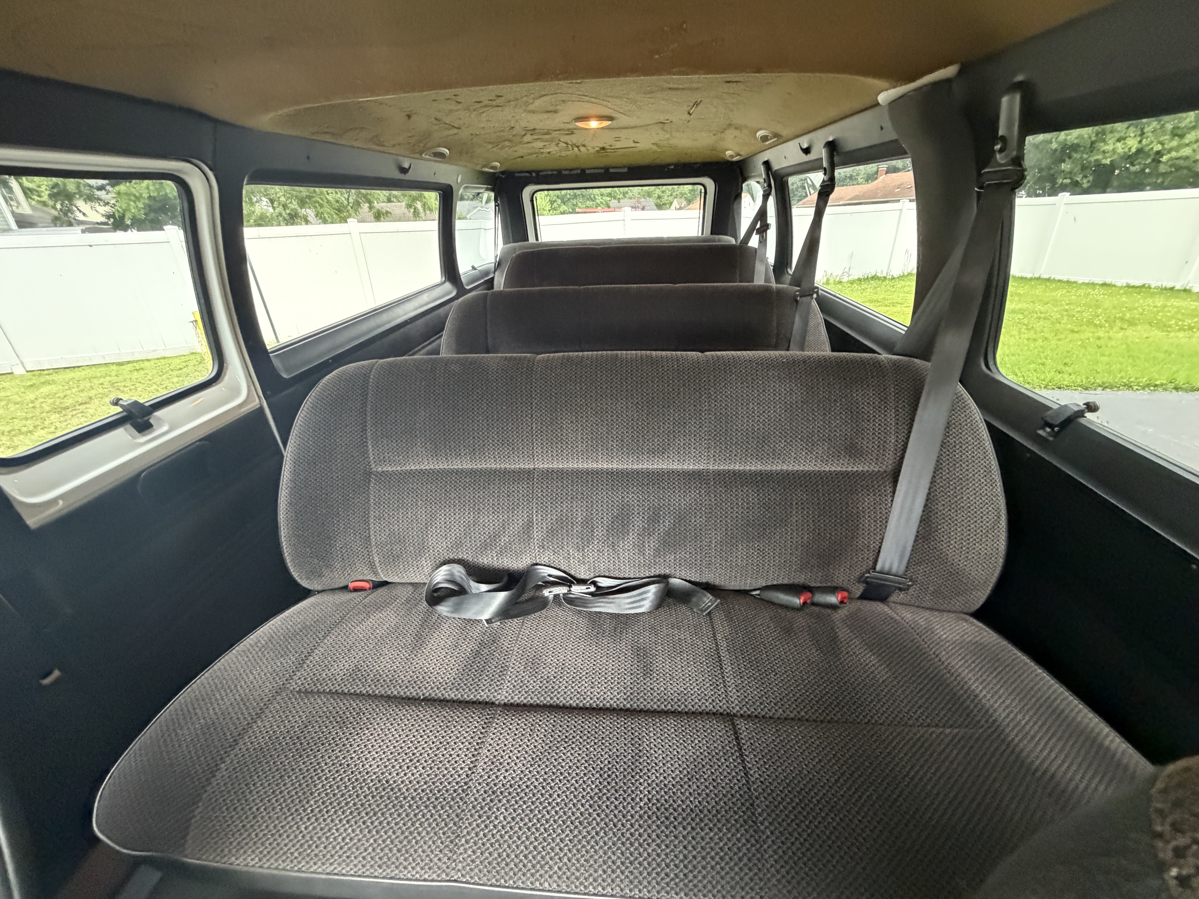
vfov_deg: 85.7
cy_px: 450
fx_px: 485
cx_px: 600
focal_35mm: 14
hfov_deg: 102.1
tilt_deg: -25.6
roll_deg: +3.2
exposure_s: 1/60
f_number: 2.2
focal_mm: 2.22
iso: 1000
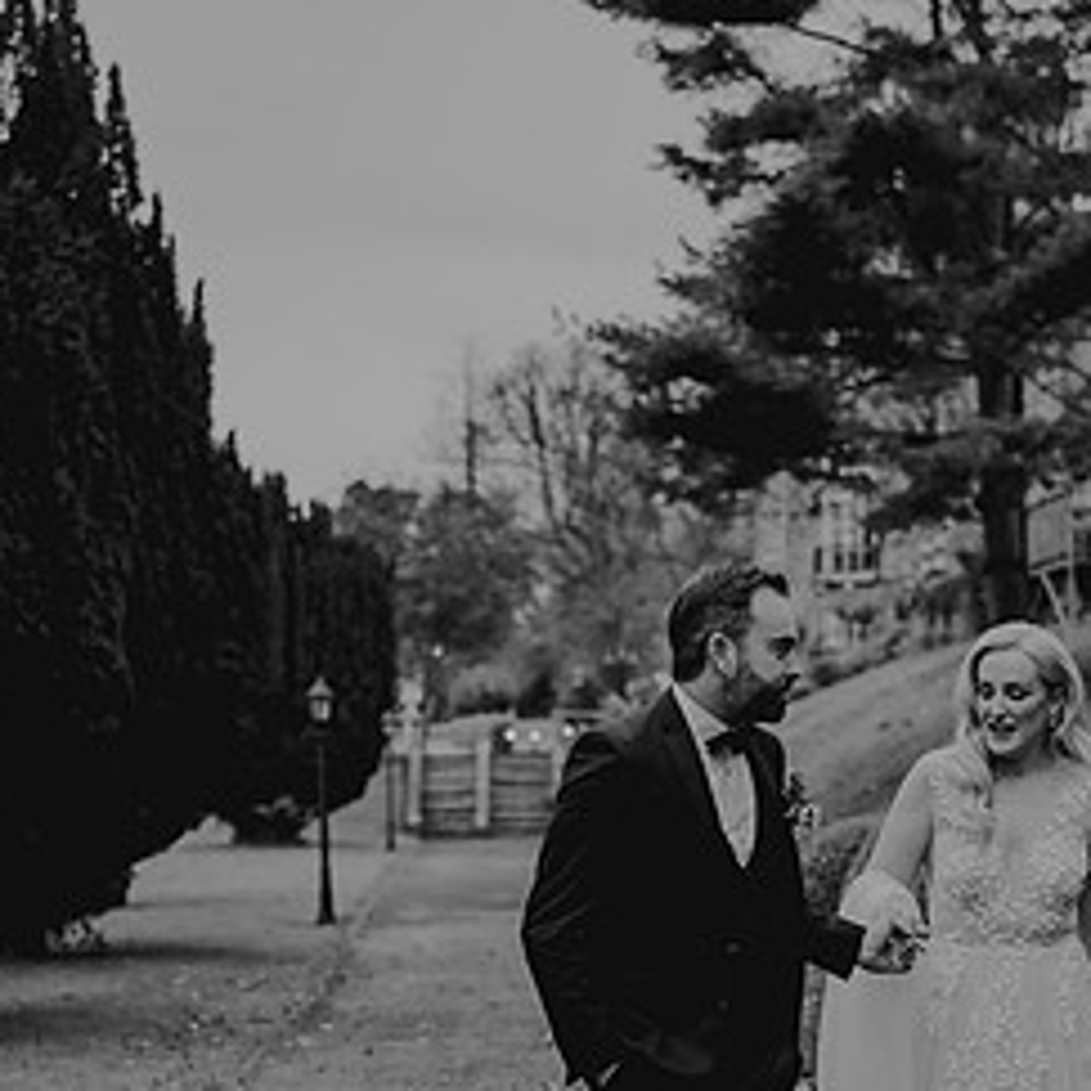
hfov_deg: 21.1
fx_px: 2924
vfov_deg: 20.7
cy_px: 964
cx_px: 538
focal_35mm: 82
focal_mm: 35
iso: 800
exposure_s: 1/200
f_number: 1.8
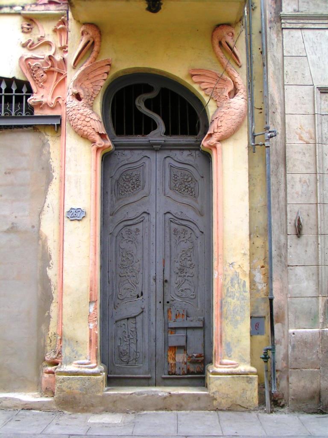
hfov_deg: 32.2
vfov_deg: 42.1
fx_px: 569
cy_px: 219
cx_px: 164
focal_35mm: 45
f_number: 3.5
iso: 50
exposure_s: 1/50
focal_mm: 6.9
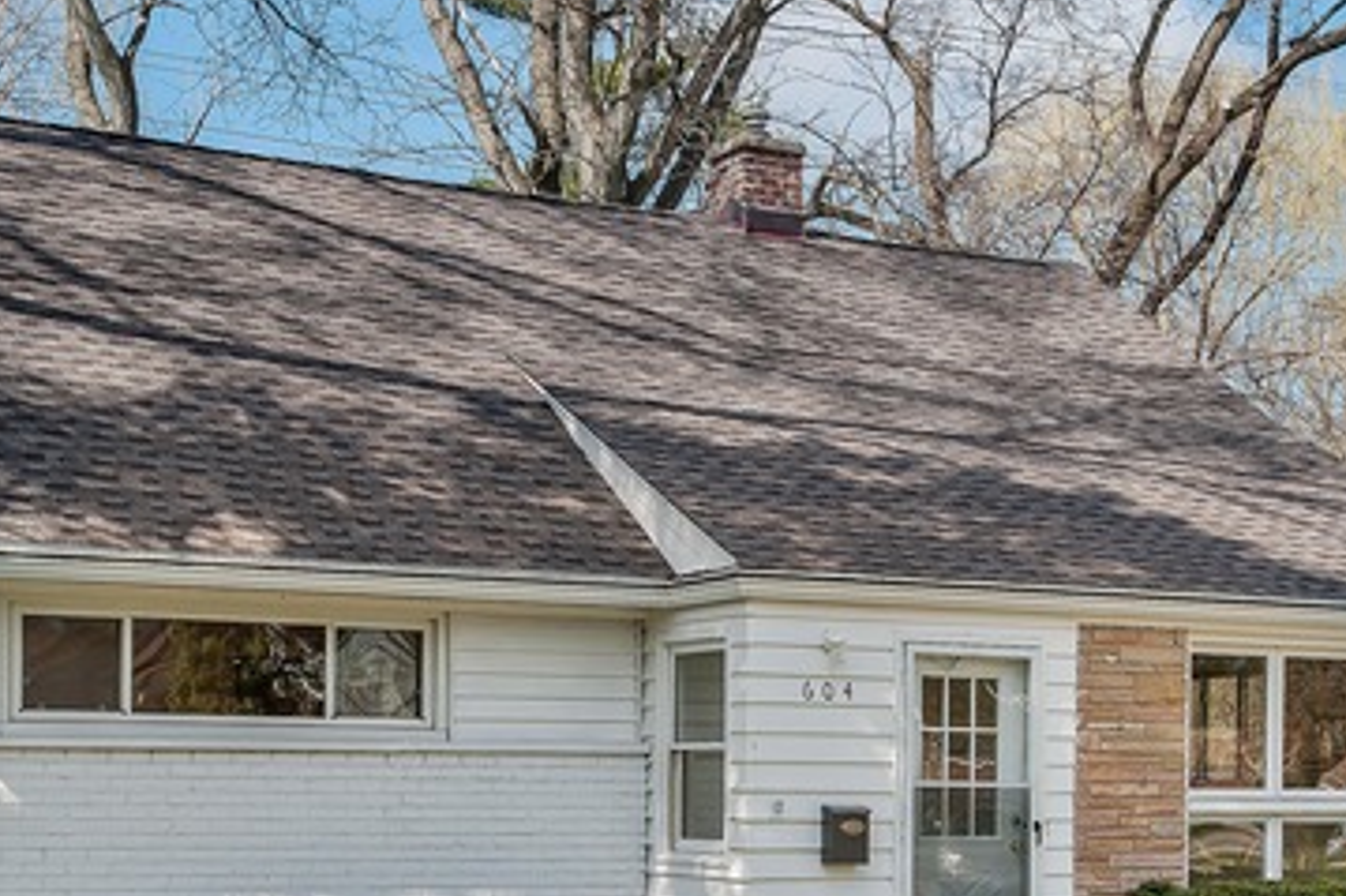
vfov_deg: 23.6
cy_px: 619
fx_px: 2130
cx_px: 615
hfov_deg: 35.0
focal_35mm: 57
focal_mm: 32
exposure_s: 1/500
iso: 200
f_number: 8
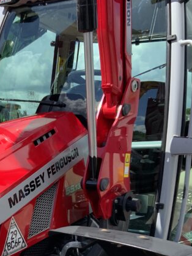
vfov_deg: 26.7
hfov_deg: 20.0
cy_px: 219
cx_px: -5
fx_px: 525
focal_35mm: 71
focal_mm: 3
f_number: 1.8
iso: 16
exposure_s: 1/978
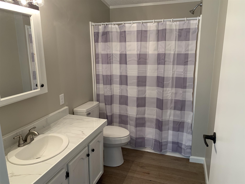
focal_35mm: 26
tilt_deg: -12.0
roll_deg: +0.5
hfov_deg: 67.3
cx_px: 122
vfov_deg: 53.1
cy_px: 92
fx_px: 184
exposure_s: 1/60
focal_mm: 4.25
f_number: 1.8
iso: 160
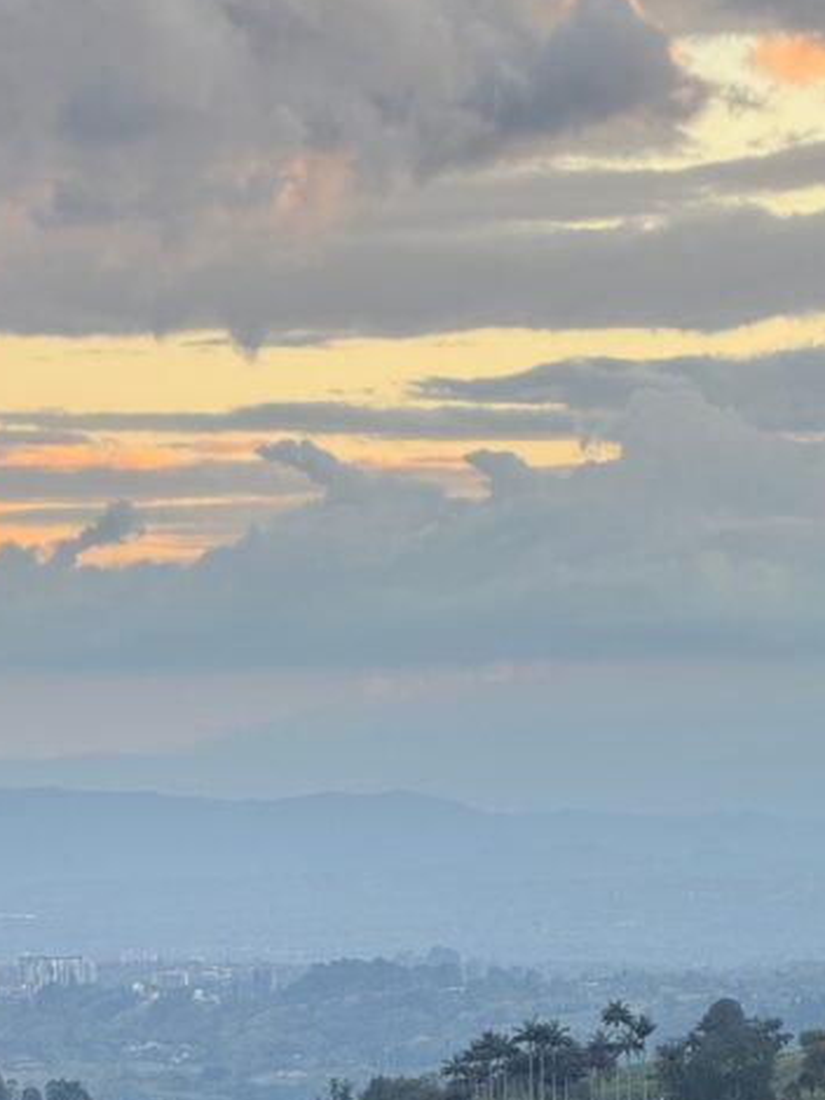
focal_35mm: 262
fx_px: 8322
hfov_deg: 5.7
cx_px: 607
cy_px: 1041
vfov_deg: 7.5
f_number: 2.8
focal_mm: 15.66
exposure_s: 1/99
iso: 64
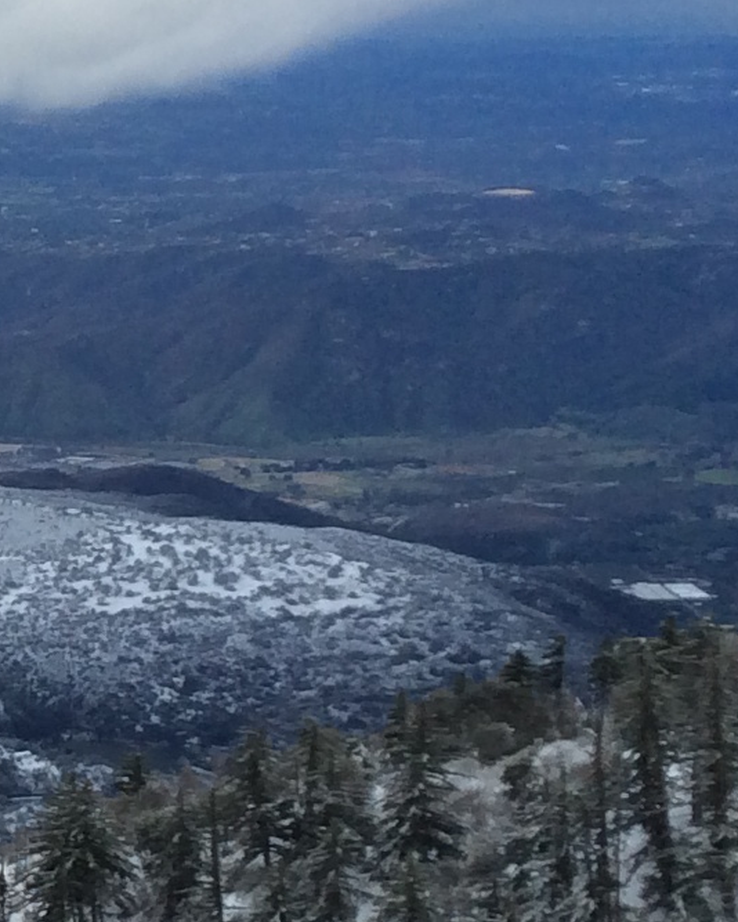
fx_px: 3411
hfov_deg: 11.8
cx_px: -347
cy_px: 695
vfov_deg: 15.3
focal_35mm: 125
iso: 32
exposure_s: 1/386
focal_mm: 3.3
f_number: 2.4
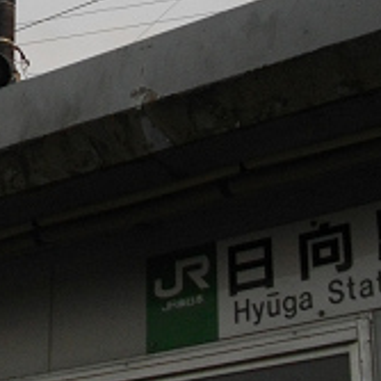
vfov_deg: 16.6
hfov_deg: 16.0
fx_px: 1308
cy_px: 139
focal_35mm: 105
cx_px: -68
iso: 100
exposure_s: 1/160
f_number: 2.9
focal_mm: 5.7
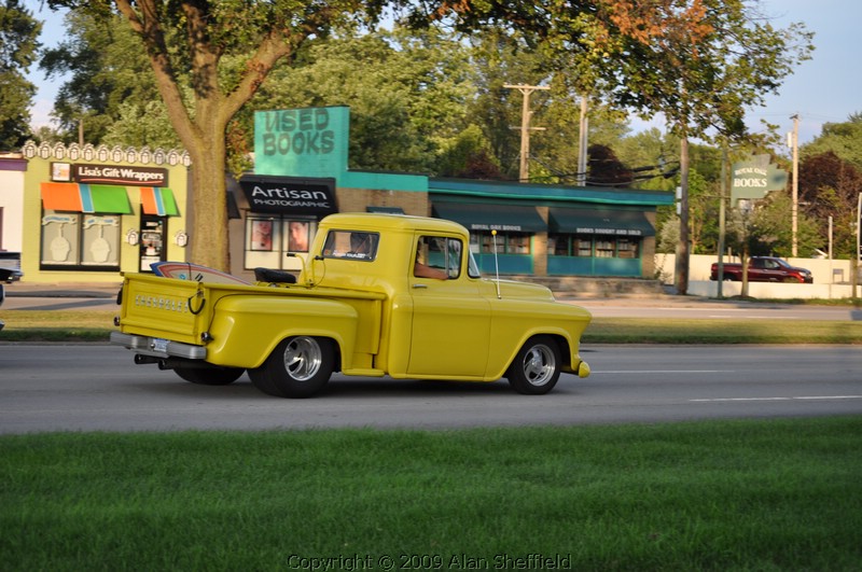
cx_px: 431
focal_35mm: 90
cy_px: 286
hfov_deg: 22.7
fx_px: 2152
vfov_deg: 15.1
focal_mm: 60
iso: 400
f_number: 5
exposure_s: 1/400
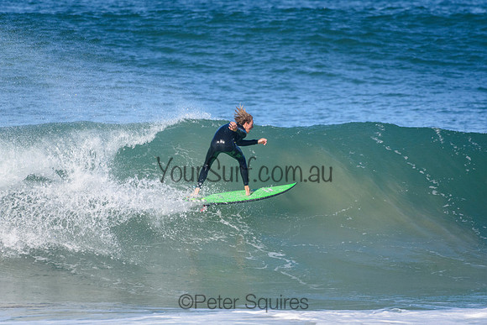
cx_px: 244
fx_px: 10149
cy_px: 162
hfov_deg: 2.7
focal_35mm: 750
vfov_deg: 1.8
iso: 800
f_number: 5.6
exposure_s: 1/4000
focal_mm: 500
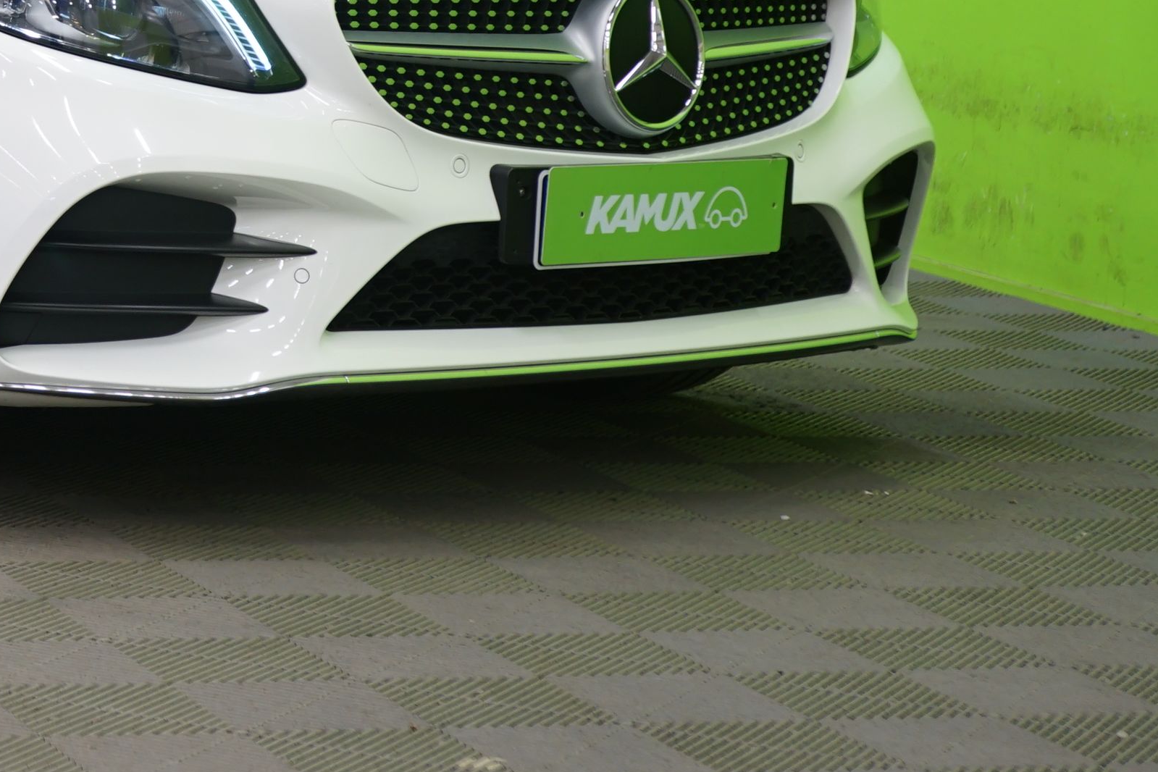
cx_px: -228
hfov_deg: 15.4
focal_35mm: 128
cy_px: -163
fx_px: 4117
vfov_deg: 10.5
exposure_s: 1/8
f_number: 5
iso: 400
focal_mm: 52
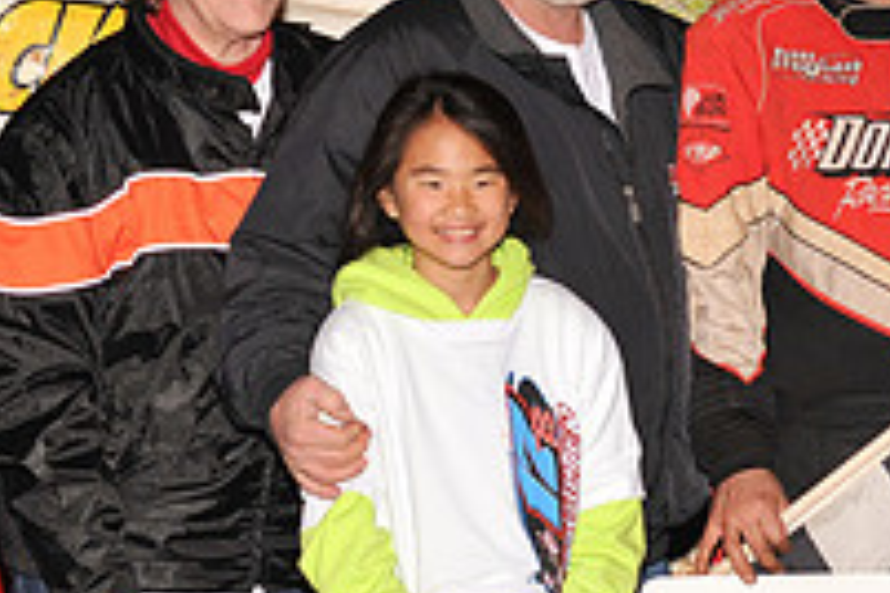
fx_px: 5710
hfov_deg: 8.9
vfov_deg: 5.9
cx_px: 500
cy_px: 412
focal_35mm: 231
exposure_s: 1/320
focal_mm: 80
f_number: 6.3
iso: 640
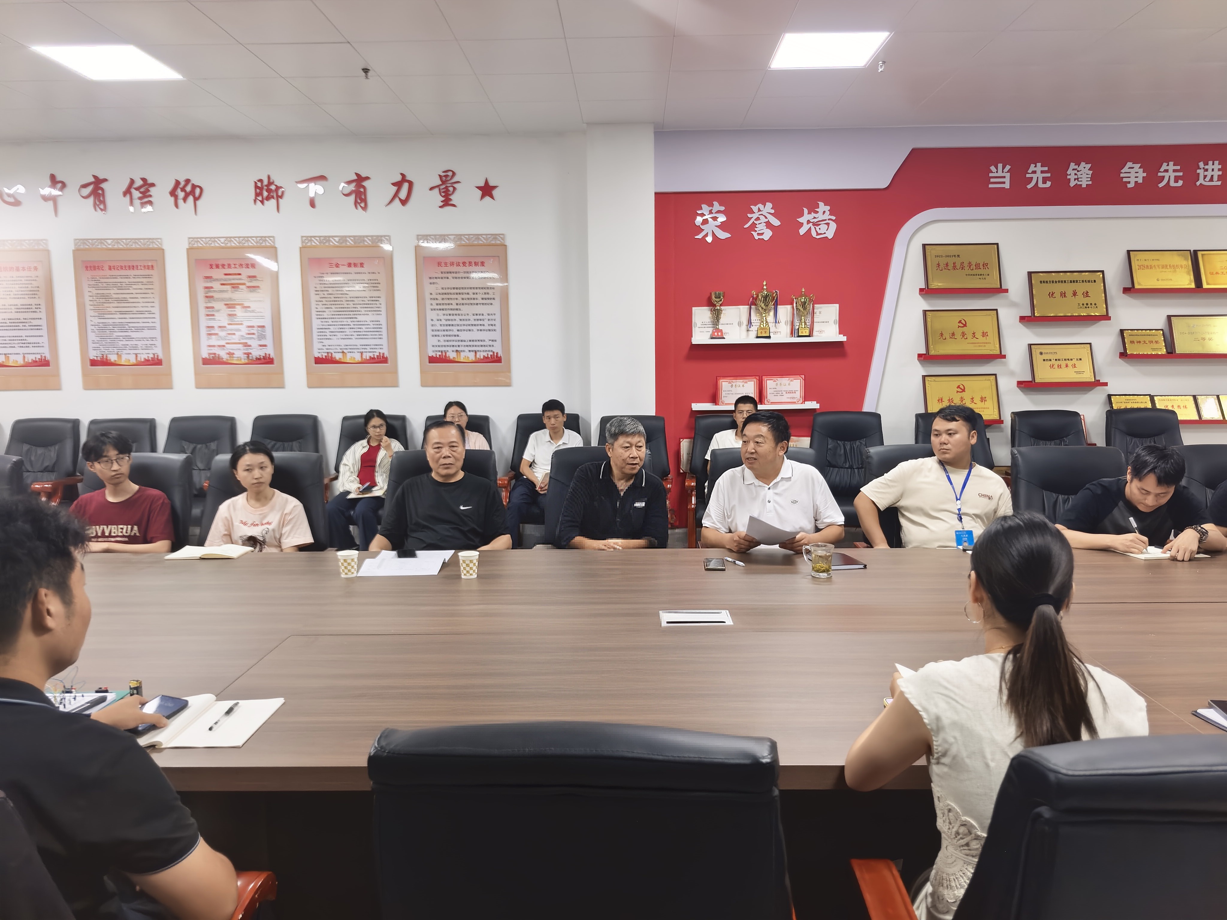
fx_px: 851
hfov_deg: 71.6
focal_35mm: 24
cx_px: 614
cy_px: 460
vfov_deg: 56.8
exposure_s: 1/100
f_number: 1.4
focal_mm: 7
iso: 200
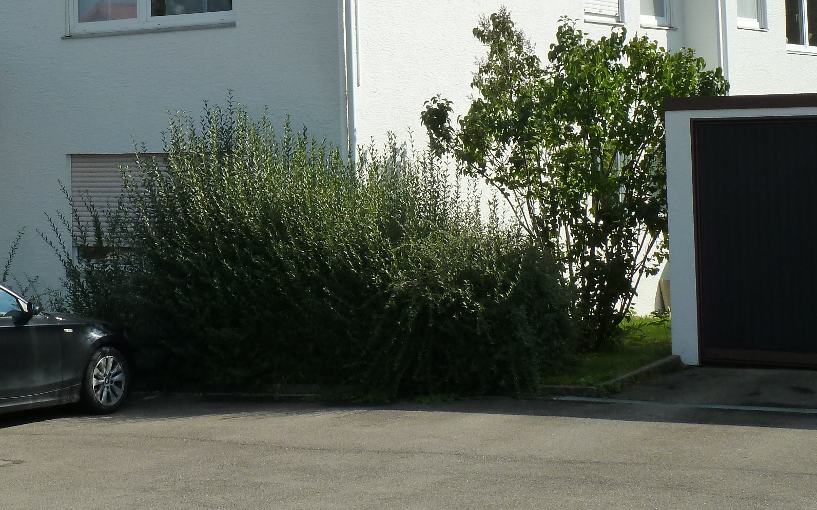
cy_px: 28
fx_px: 1670
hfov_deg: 27.2
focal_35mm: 75
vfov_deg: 17.1
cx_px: 226
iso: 125
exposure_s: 1/400
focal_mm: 7.3
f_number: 5
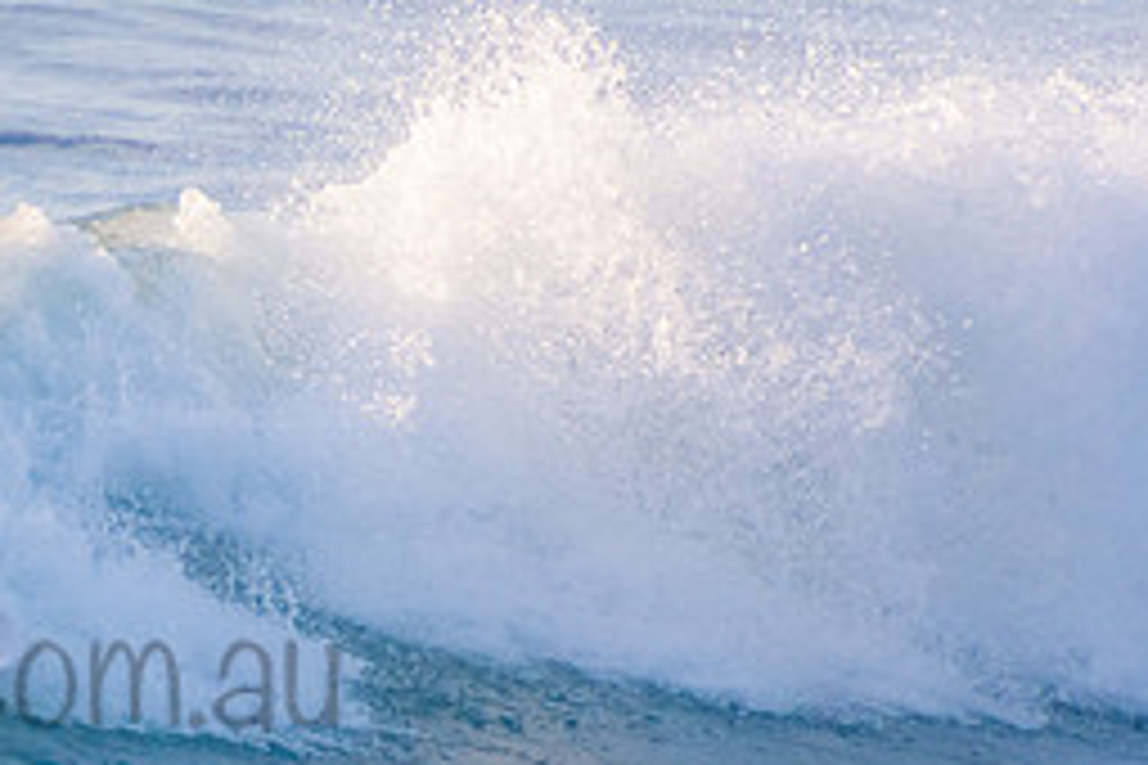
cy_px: 623
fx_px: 45119
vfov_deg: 1.0
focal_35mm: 1415
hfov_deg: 1.5
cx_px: -135
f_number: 5.6
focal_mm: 400
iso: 450
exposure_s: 1/1250
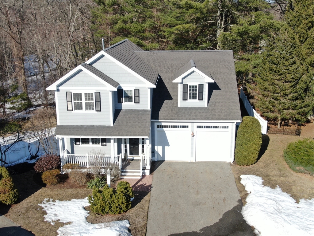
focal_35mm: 42
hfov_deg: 44.8
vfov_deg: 34.3
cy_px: 118
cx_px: 157
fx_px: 381
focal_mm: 7.23
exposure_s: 1/640
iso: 100
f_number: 3.5
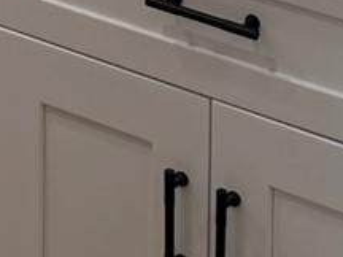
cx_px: -81
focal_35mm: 178
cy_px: -541
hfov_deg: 10.9
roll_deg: -0.3
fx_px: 1764
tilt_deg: -4.7
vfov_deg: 7.3
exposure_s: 1/239
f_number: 1.78
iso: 100
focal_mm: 6.76
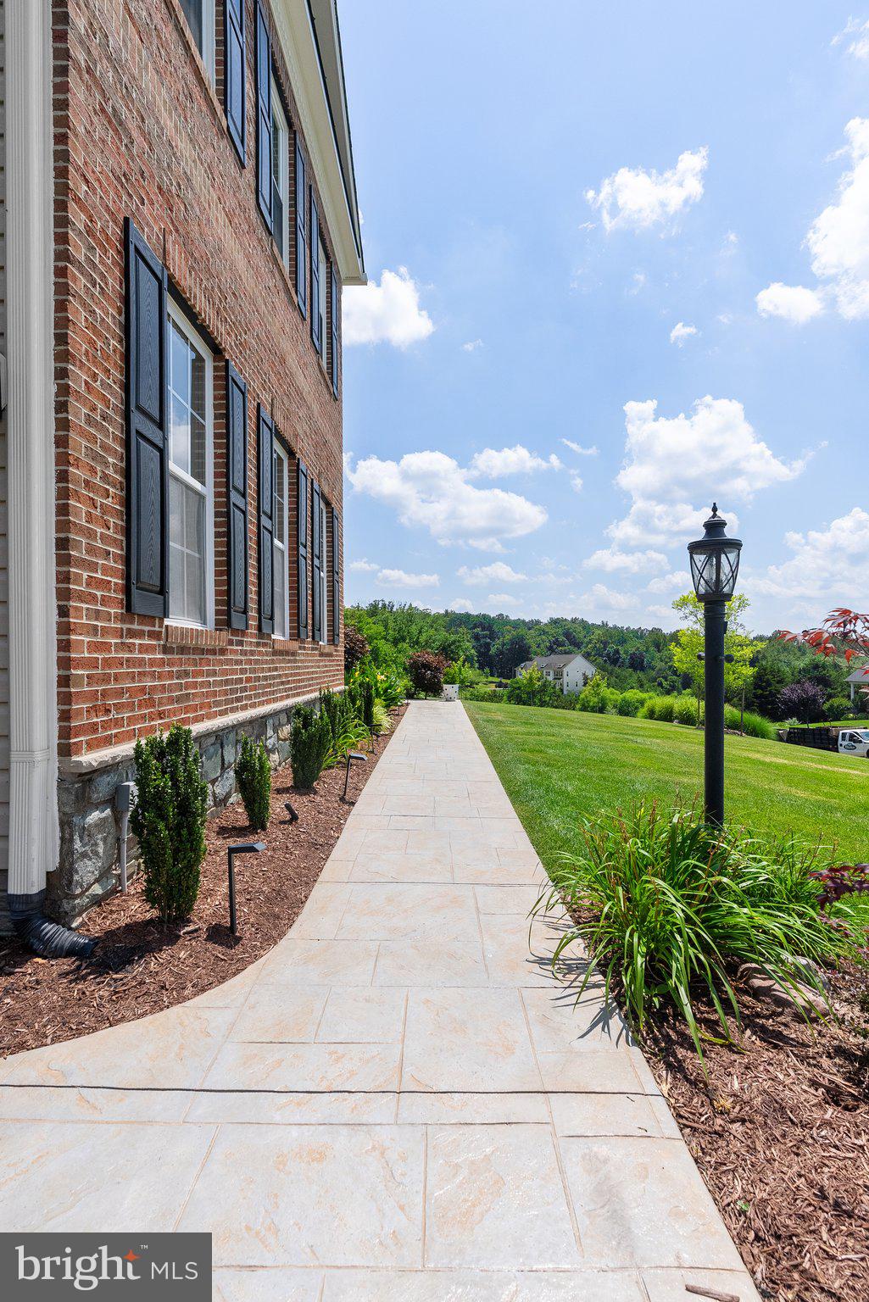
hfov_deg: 73.8
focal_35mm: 16
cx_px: 434
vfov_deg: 96.7
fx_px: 579
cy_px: 651
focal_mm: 16
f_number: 8
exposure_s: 1/2000
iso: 640
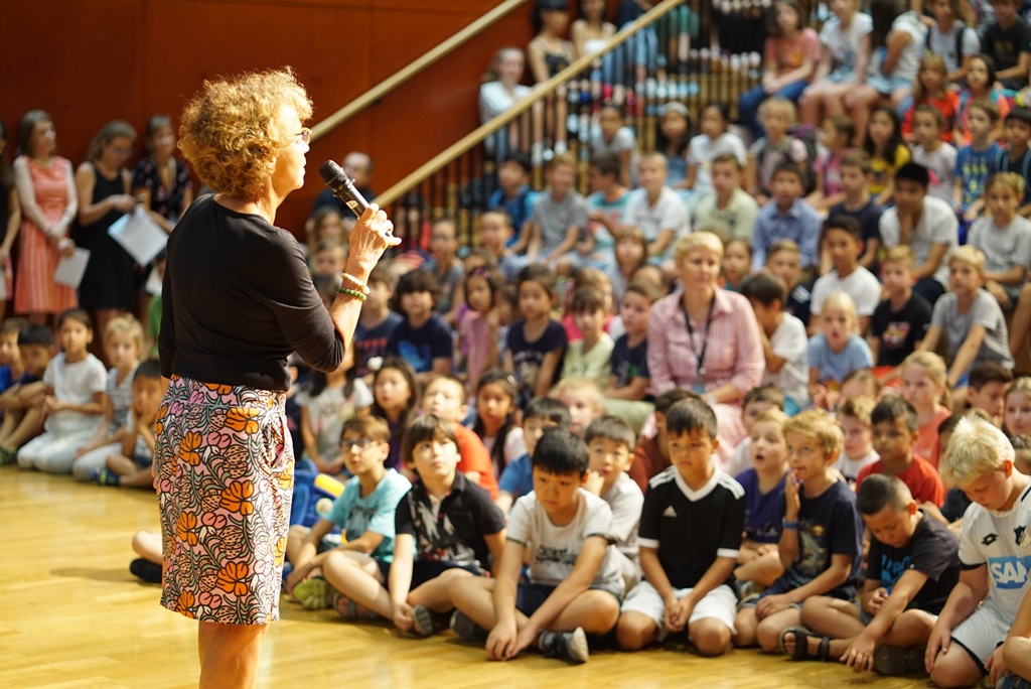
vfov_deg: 16.1
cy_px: 344
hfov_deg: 23.9
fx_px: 2436
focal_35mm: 85
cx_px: 516
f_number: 2.2
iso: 1600
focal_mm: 85
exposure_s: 1/160
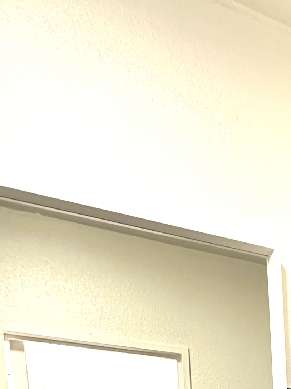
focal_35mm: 52
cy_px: 571
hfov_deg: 22.5
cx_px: 446
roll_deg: -0.6
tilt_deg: -8.1
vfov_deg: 27.1
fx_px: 583
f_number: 2.2
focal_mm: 2.22
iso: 160
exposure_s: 1/50
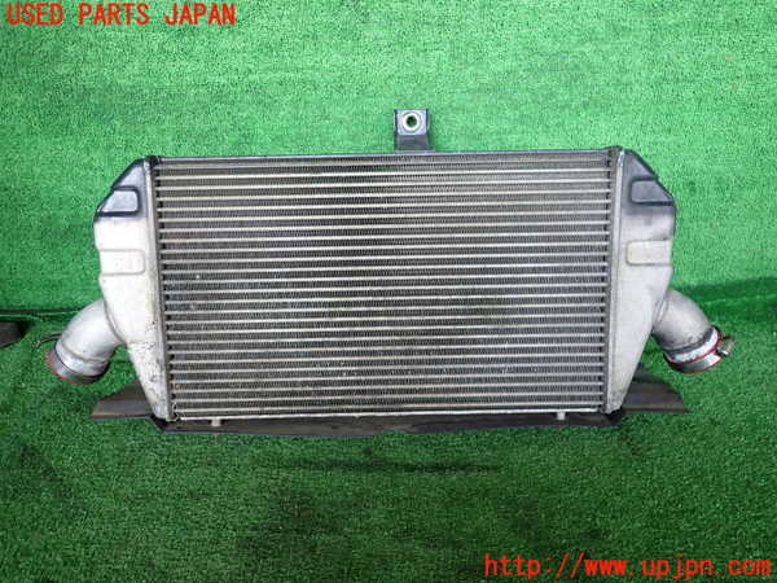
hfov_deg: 69.4
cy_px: 292
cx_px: 388
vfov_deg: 54.9
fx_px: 561
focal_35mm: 25
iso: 100
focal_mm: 4.5
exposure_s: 1/100
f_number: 2
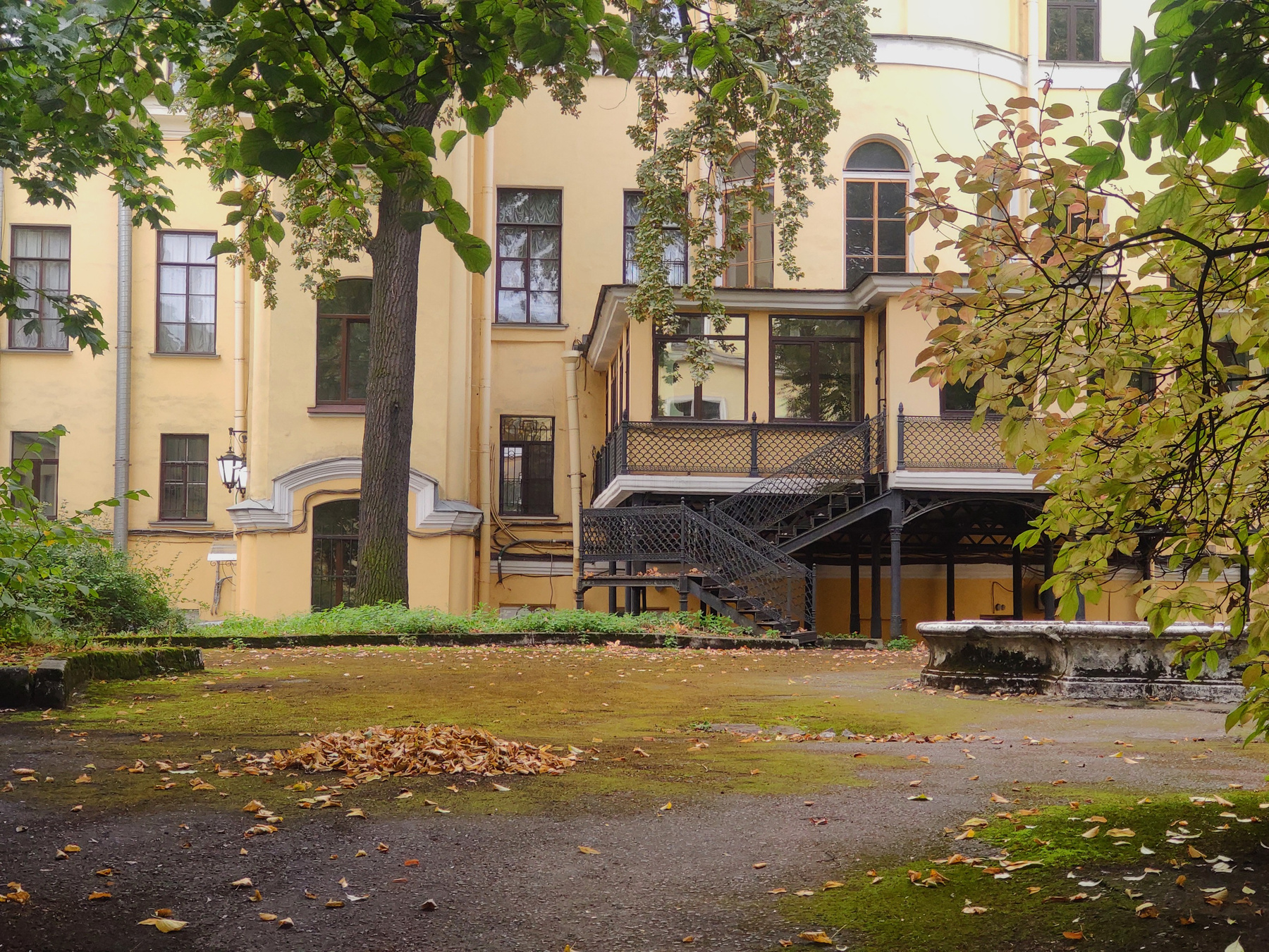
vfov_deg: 28.0
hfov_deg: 36.8
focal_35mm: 52
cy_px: 476
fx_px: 1906
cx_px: 634
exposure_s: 1/100
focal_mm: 5.55
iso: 158
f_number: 2.4
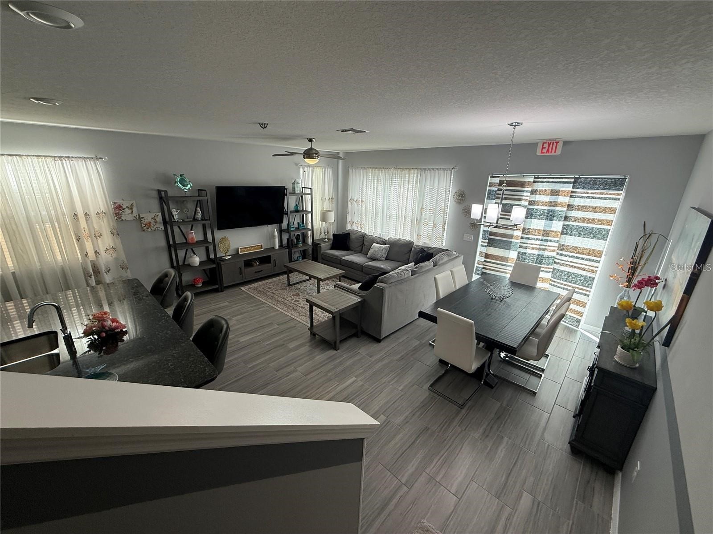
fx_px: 288
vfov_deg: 85.7
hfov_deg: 102.1
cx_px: 356
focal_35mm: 14
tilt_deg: -17.5
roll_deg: -1.0
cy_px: 267
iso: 100
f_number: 2.2
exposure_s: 1/120
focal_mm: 2.22
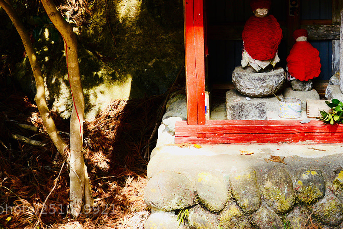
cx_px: 237
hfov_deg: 27.5
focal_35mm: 73
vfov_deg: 18.3
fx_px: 695
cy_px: 11
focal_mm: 36
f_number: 7.1
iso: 100
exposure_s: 1/60
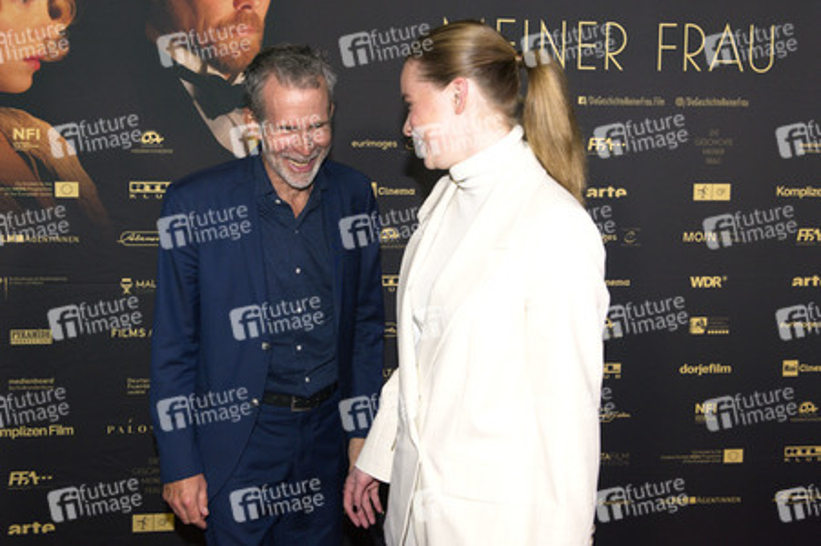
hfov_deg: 46.4
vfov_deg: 31.8
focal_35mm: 42
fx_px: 957
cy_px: 273
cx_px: 410
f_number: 7.1
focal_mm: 42
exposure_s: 1/200
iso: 1600
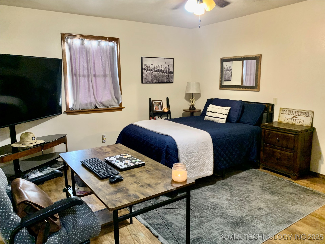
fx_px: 244
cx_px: 162
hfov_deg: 67.3
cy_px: 122
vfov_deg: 53.1
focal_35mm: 26
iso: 500
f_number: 1.8
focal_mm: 4.25
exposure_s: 1/30
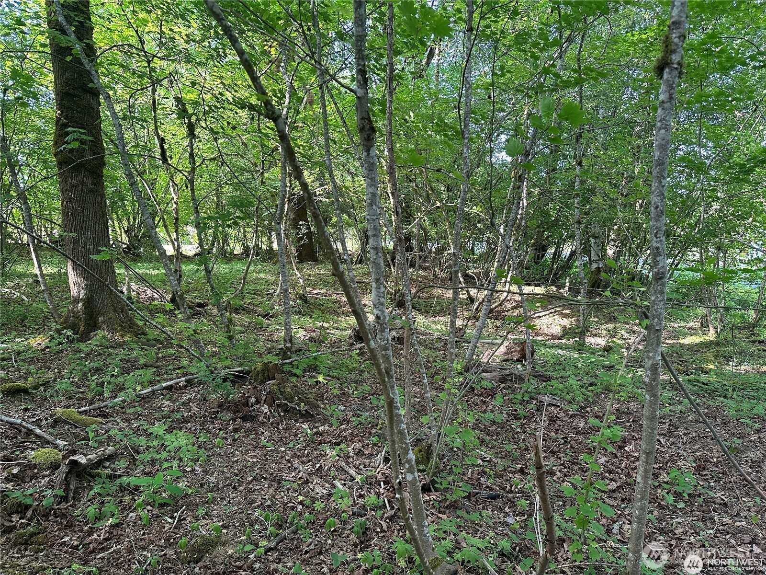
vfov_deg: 56.8
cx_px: 383
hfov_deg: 71.6
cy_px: 288
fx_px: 531
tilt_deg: -6.7
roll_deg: +0.8
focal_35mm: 24
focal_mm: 6.86
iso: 200
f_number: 1.78
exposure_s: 1/121
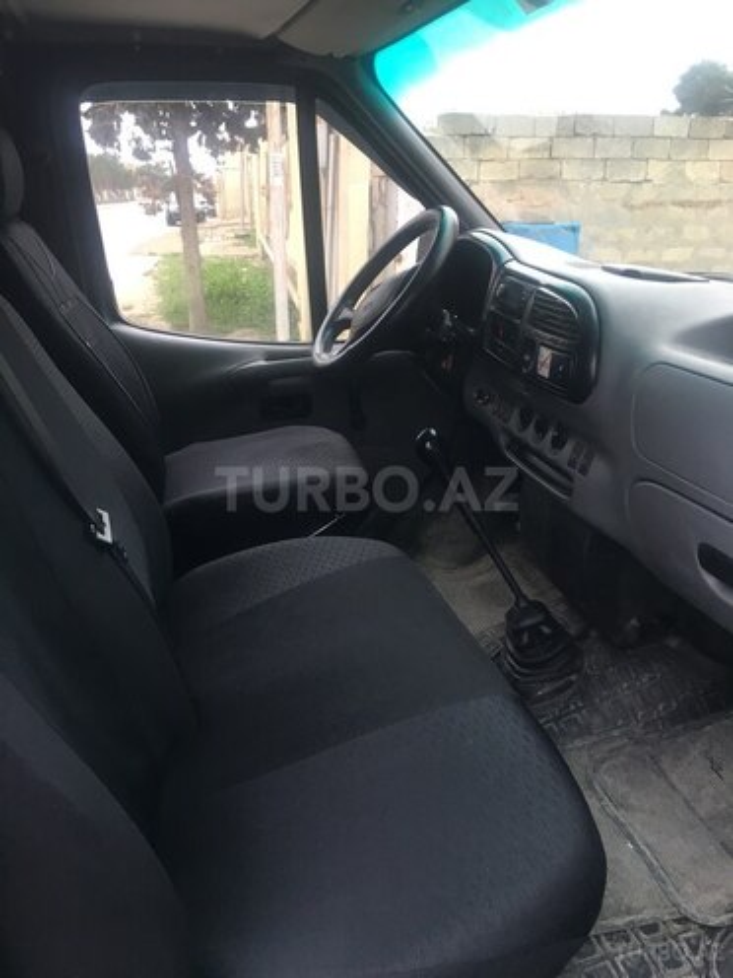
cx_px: 366
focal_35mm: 29
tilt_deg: -19.0
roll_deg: -1.4
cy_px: 489
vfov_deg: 61.7
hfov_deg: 48.2
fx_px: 819
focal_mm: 4.15
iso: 40
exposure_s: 1/33
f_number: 2.2
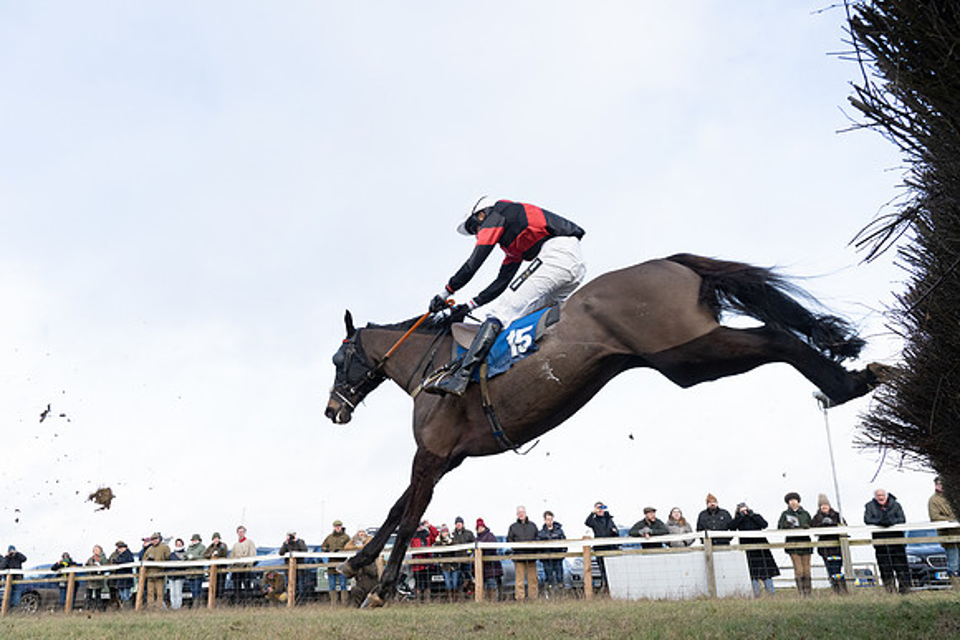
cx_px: 480
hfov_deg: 58.7
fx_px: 853
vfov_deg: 41.1
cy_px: 320
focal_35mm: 32
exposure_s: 1/1600
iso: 2000
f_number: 8
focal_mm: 32
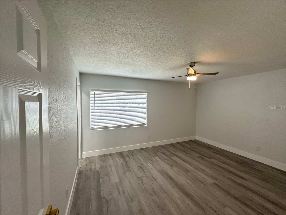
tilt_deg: -2.0
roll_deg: -0.9
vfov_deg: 85.7
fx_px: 116
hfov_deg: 102.1
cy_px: 108
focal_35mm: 14
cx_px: 143
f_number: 2.2
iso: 250
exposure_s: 1/120
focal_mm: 2.22
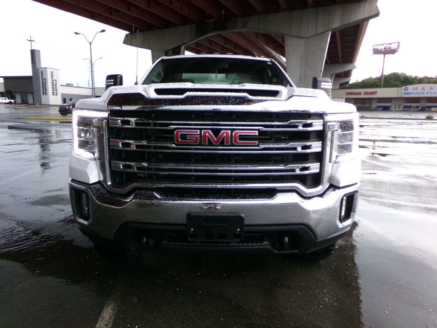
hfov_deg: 71.6
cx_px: 218
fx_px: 303
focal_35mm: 24
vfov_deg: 56.8
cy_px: 164
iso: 535
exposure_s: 1/60
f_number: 11.07
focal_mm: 4.3
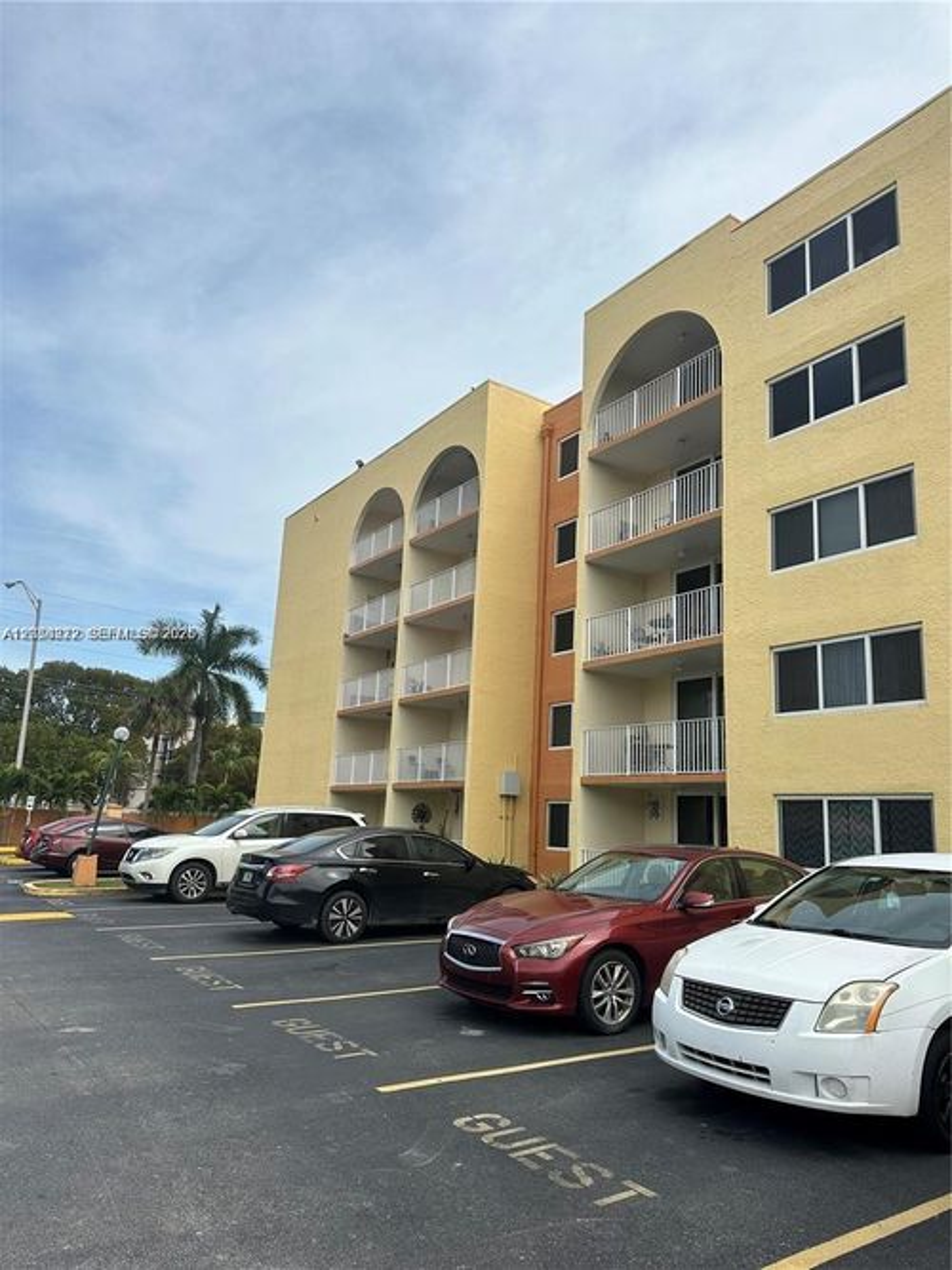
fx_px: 880
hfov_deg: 56.8
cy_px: 635
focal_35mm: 24
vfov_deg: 71.6
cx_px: 476
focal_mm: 6.86
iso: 80
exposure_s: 1/4545
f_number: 1.78
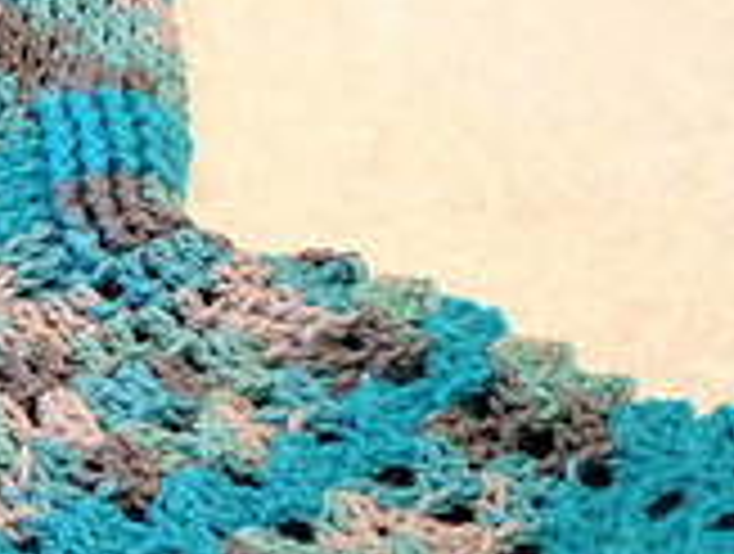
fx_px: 2146
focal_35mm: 101
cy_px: 502
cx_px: -225
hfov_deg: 18.1
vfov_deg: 14.5
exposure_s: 1/20
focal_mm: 4.12
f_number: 2.4
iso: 160
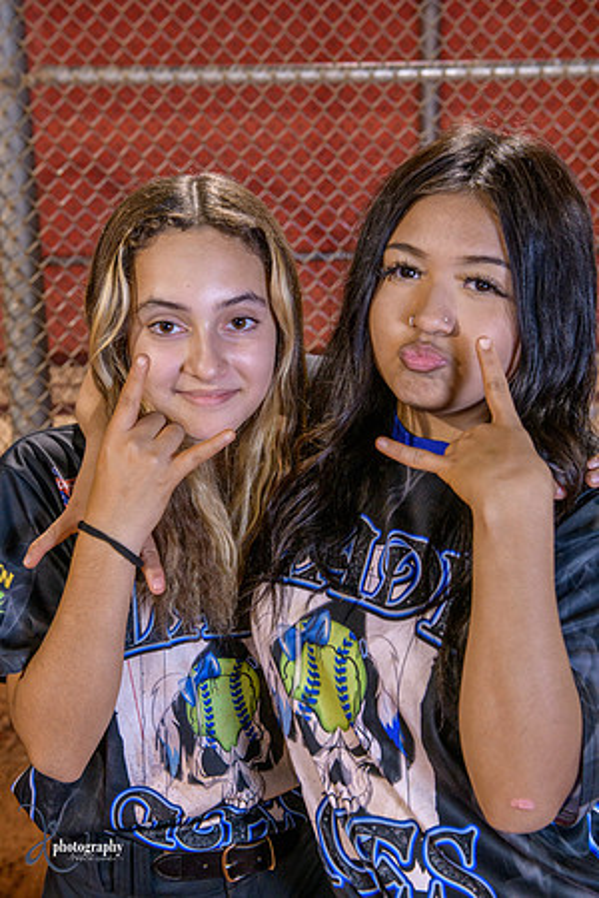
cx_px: 300
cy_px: 449
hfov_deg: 27.0
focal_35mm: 50
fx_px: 1248
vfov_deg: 39.6
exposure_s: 1/80
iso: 2000
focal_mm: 50
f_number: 5
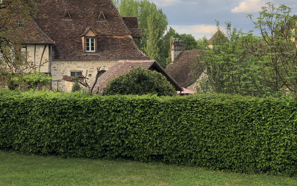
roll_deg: +0.9
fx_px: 567
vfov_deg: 18.5
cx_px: 139
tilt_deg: +2.2
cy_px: 51
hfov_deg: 29.4
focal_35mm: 70
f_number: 2.4
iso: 16
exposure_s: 1/240
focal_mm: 6
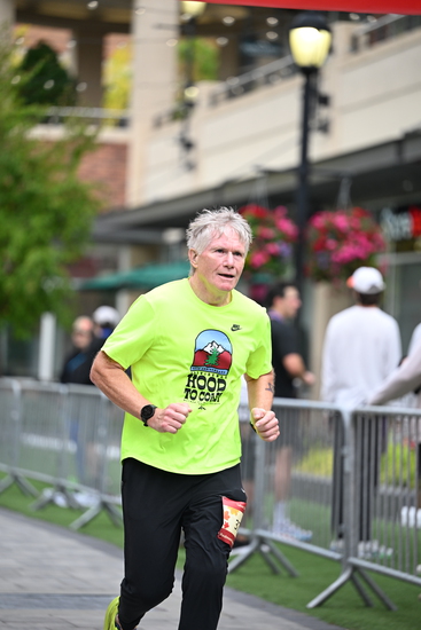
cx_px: 210
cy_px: 315
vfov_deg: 13.2
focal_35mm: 155
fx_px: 2717
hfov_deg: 8.9
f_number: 2.8
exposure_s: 1/1600
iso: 640
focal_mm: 155
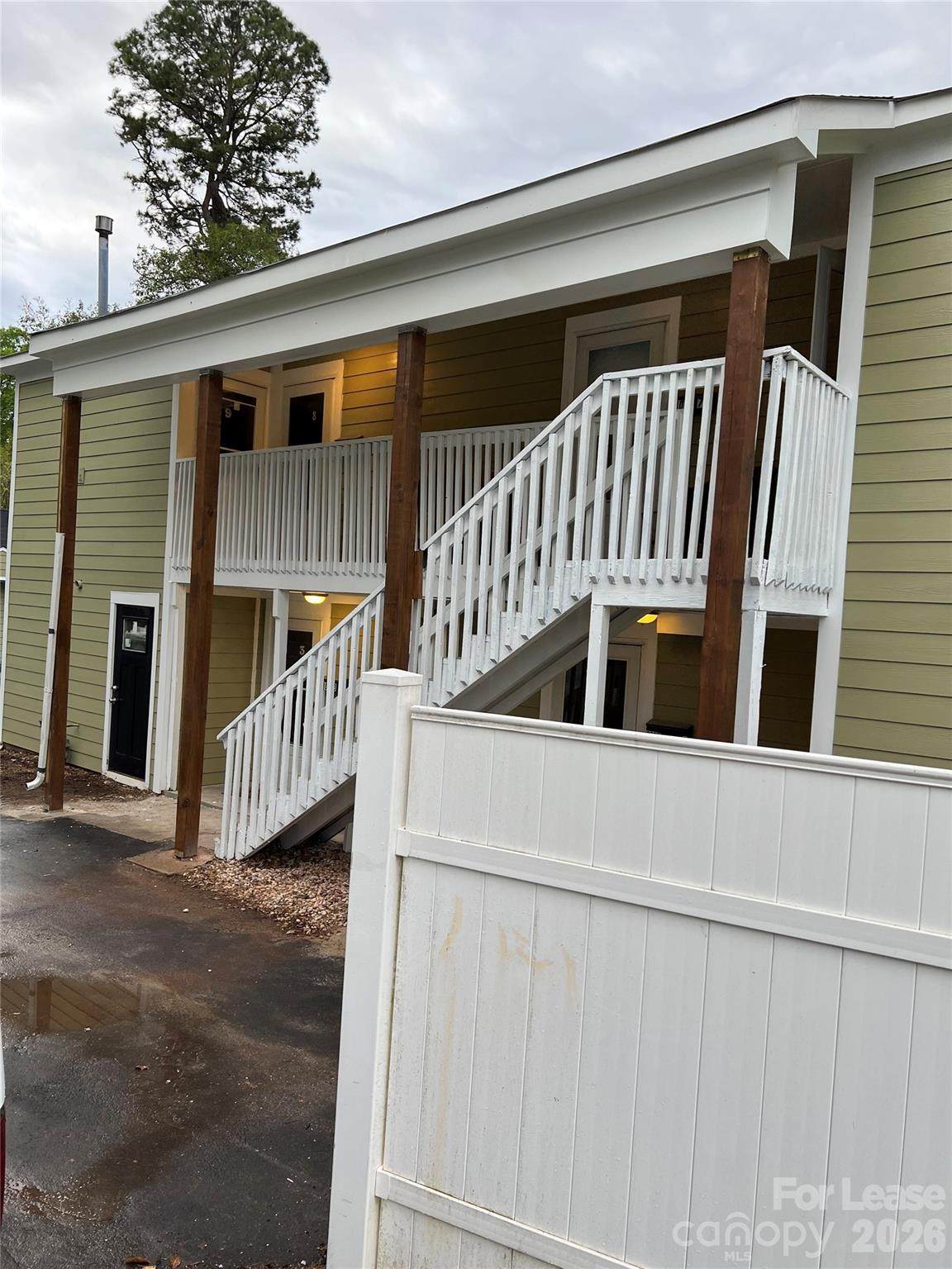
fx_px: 953
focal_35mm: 26
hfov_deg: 53.1
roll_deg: -3.4
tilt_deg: +0.0
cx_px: 476
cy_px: 634
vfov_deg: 67.3
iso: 50
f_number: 1.5
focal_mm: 5.7
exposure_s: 1/120
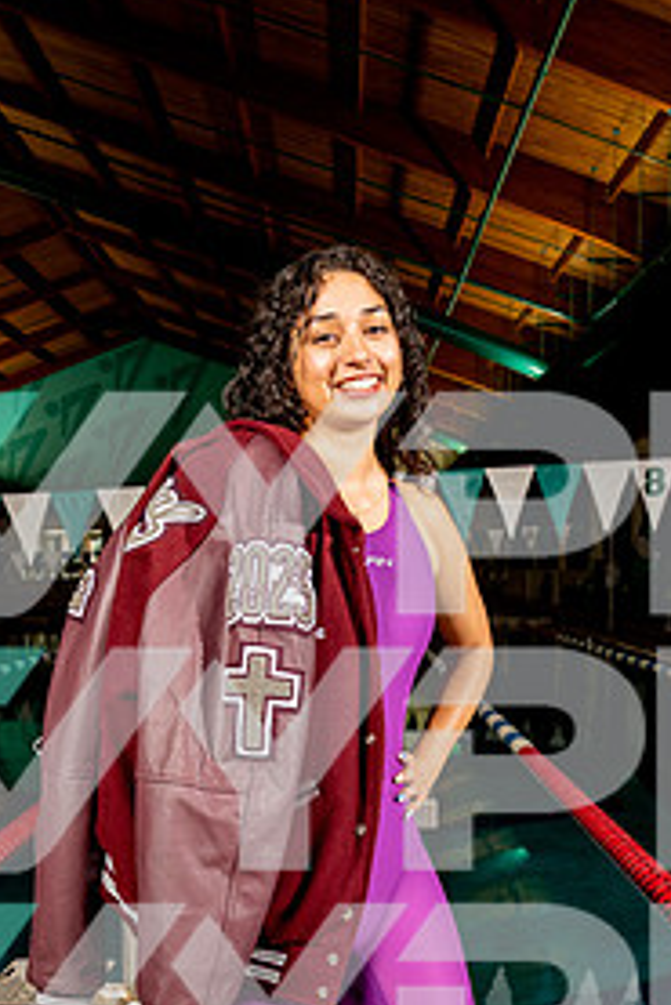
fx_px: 1089
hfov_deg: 34.2
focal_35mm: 39
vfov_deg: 47.6
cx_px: 363
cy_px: 762
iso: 400
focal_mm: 24
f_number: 7.1
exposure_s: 1/125
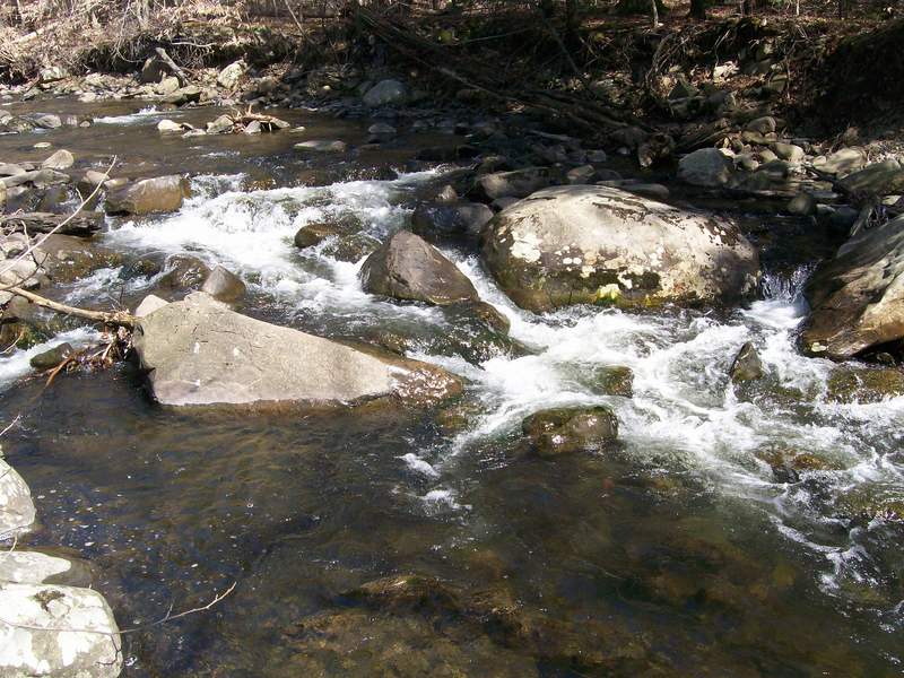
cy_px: 339
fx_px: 940
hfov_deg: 51.4
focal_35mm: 36
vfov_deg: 39.7
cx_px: 452
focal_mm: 6
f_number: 4.8
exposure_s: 1/383
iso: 160
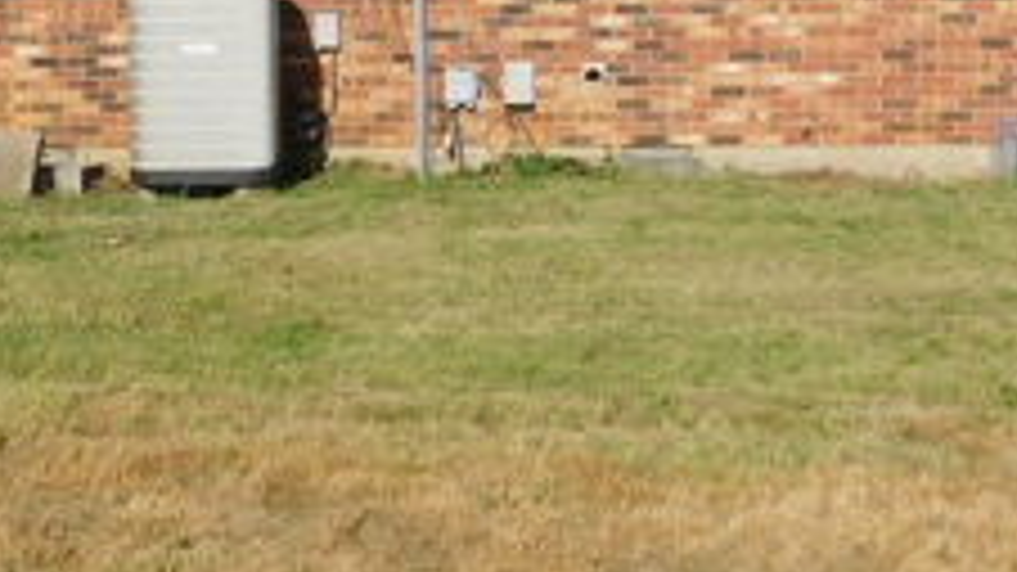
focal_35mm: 74
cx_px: 322
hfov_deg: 28.4
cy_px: -54
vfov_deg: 15.9
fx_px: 1995
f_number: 6
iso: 125
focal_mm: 4
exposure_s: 1/500
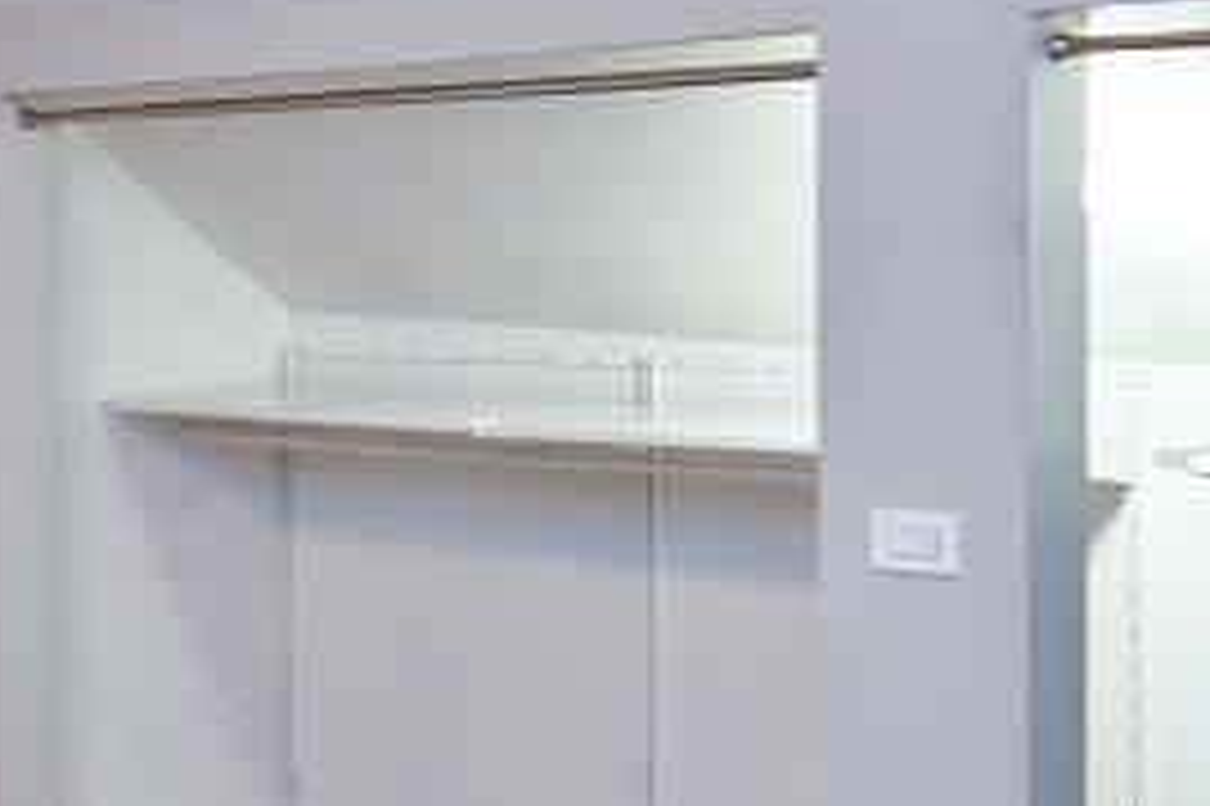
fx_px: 2620
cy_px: 275
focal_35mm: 78
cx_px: 99
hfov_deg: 25.1
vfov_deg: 17.4
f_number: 4
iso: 450
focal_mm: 14
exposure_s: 1/60
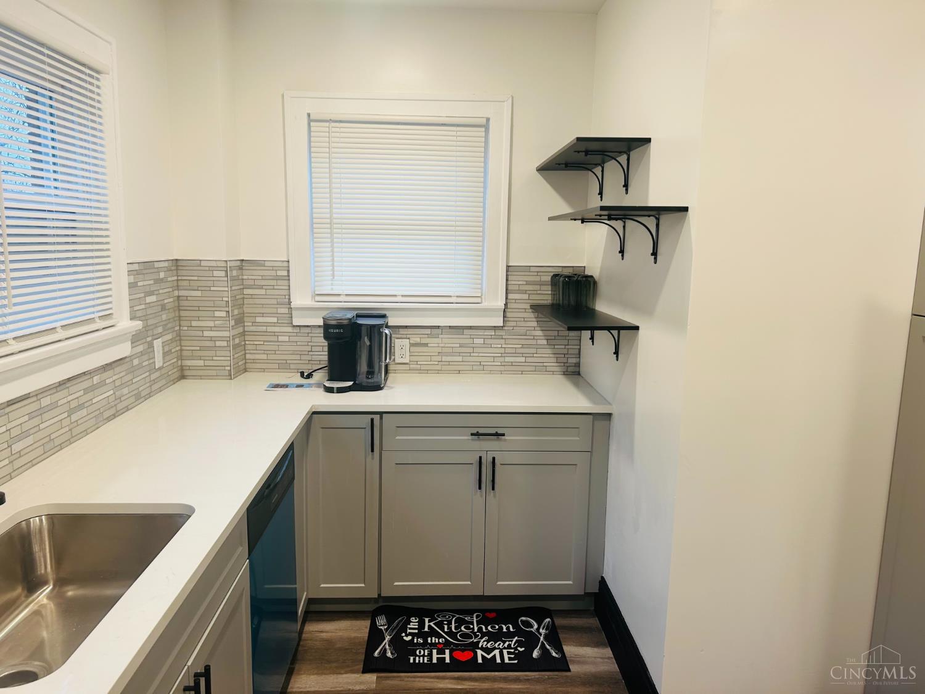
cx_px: 462
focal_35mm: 26
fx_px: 695
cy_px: 347
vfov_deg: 53.1
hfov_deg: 67.3
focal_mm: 5.7
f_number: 1.5
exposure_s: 1/62
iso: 64
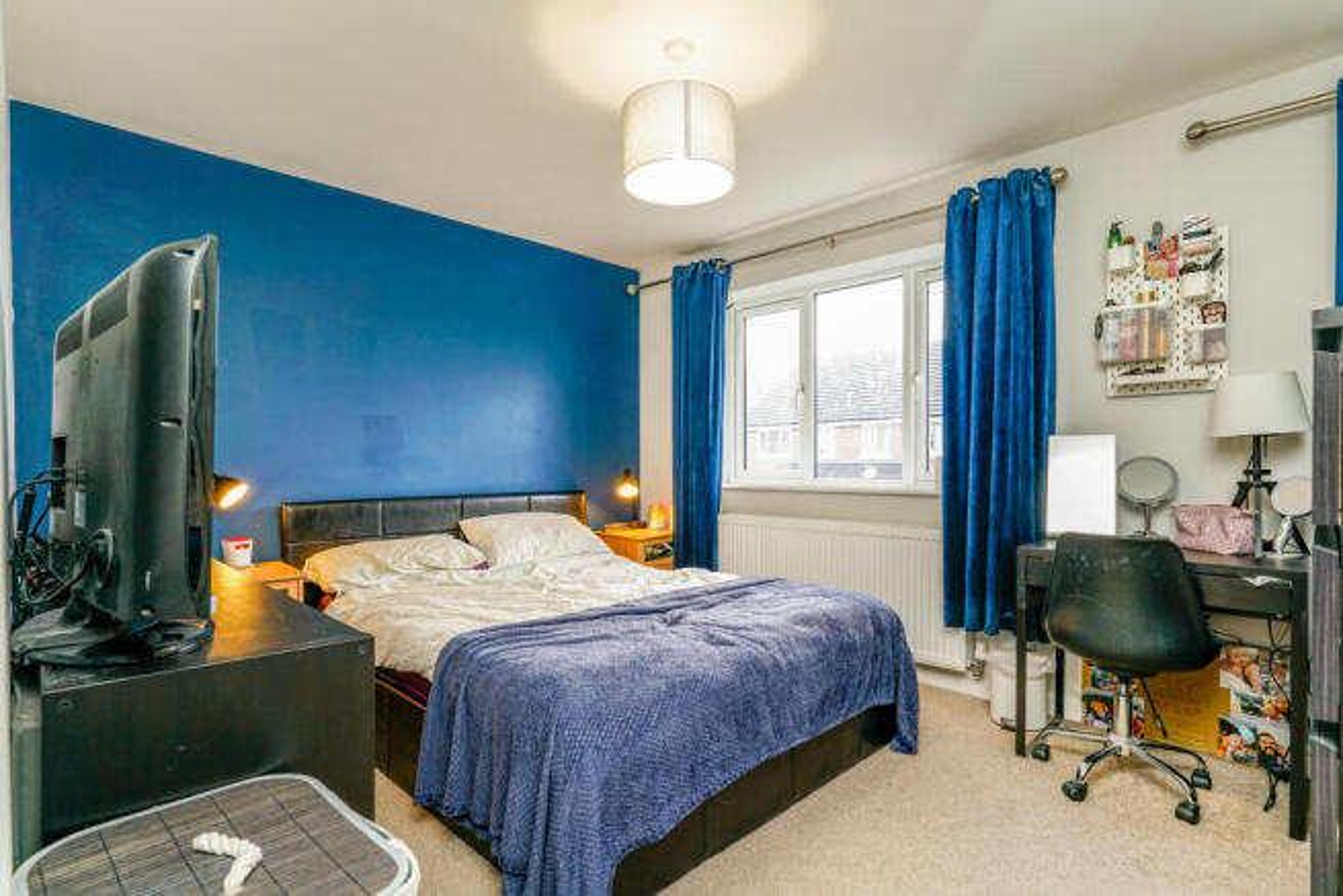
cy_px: 448
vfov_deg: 70.5
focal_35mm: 17
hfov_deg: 93.3
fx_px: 634
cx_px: 672
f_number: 8
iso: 400
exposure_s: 1/10
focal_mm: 17
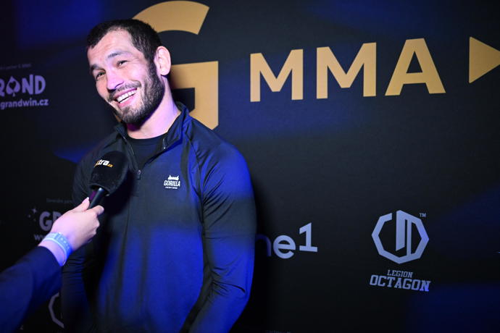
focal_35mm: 30
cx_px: 250
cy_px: 166
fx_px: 410
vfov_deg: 44.3
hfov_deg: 62.8
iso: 4000
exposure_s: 1/125
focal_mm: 29.5
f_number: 2.8
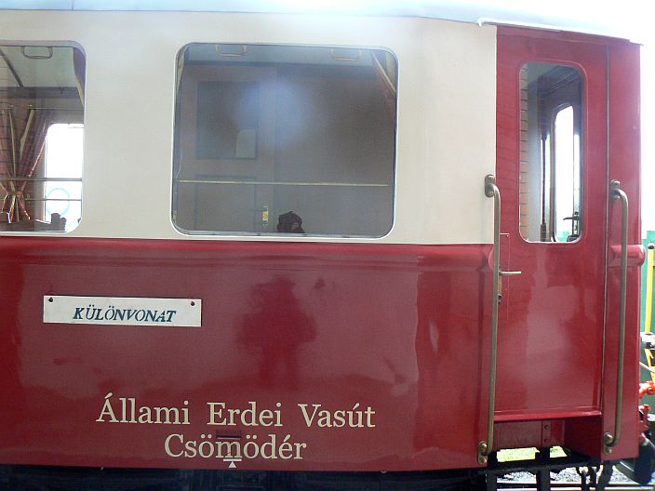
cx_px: 328
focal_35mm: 36
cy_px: 246
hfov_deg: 51.4
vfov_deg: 39.7
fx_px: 681
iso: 200
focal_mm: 6
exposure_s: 1/15
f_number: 2.8
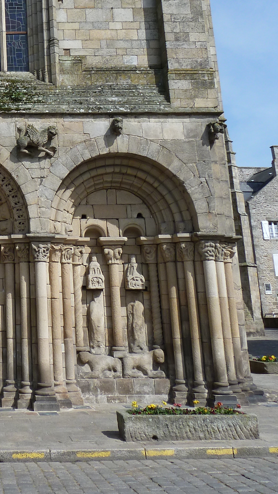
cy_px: 98
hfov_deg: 22.2
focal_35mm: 50
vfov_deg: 39.7
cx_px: -53
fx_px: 655
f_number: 4.5
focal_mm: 4.1
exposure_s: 1/500
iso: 80
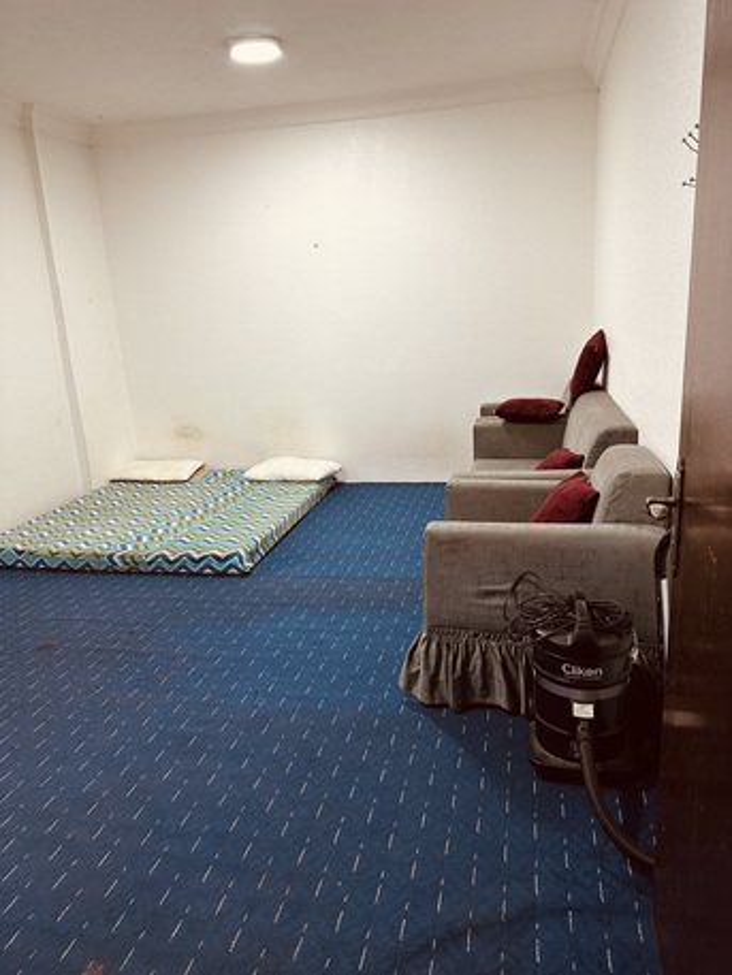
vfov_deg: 71.6
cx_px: 366
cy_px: 488
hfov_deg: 56.8
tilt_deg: -14.3
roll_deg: +2.8
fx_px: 676
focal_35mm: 24
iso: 200
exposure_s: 1/60
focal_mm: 6.86
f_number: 1.78
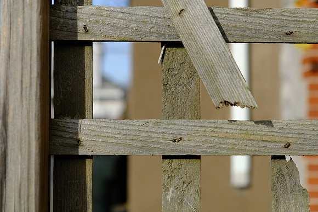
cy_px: 106
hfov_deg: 32.9
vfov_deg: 22.3
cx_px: 159
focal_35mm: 61
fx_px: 539
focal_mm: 40.7
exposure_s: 1/1800
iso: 200
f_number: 4
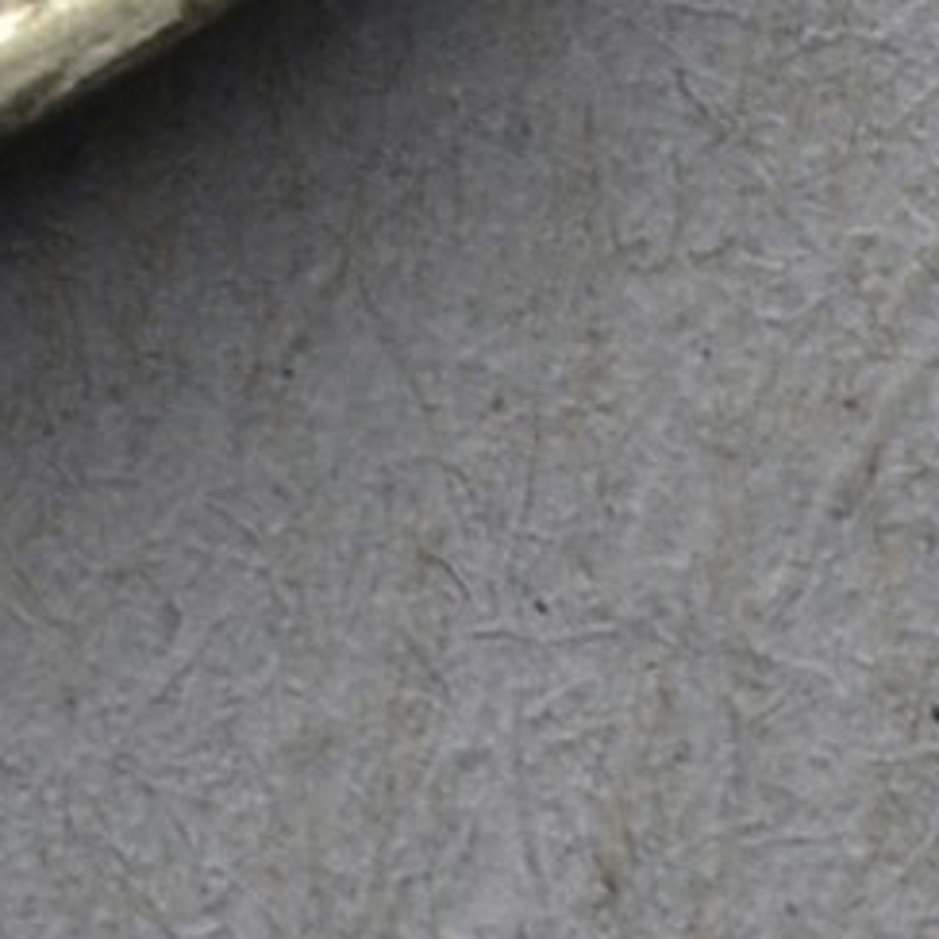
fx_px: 21645
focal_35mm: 705
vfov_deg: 2.5
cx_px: -2482
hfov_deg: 2.4
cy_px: -1416
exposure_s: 1/250
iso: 400
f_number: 14
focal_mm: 55
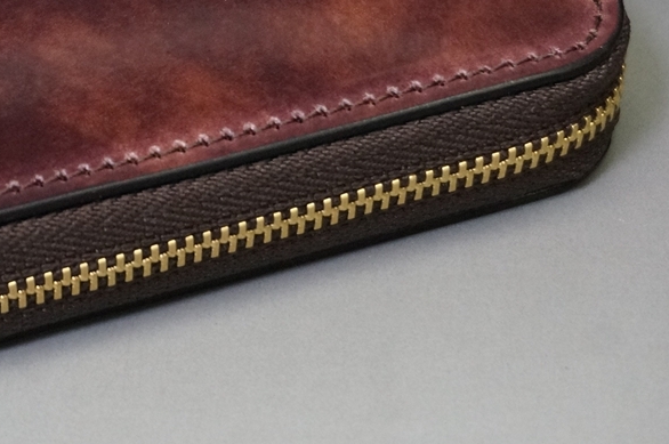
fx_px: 2450
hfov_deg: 15.5
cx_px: 159
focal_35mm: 132
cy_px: 91
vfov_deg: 10.3
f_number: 5.6
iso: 3200
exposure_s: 1/125
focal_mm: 43
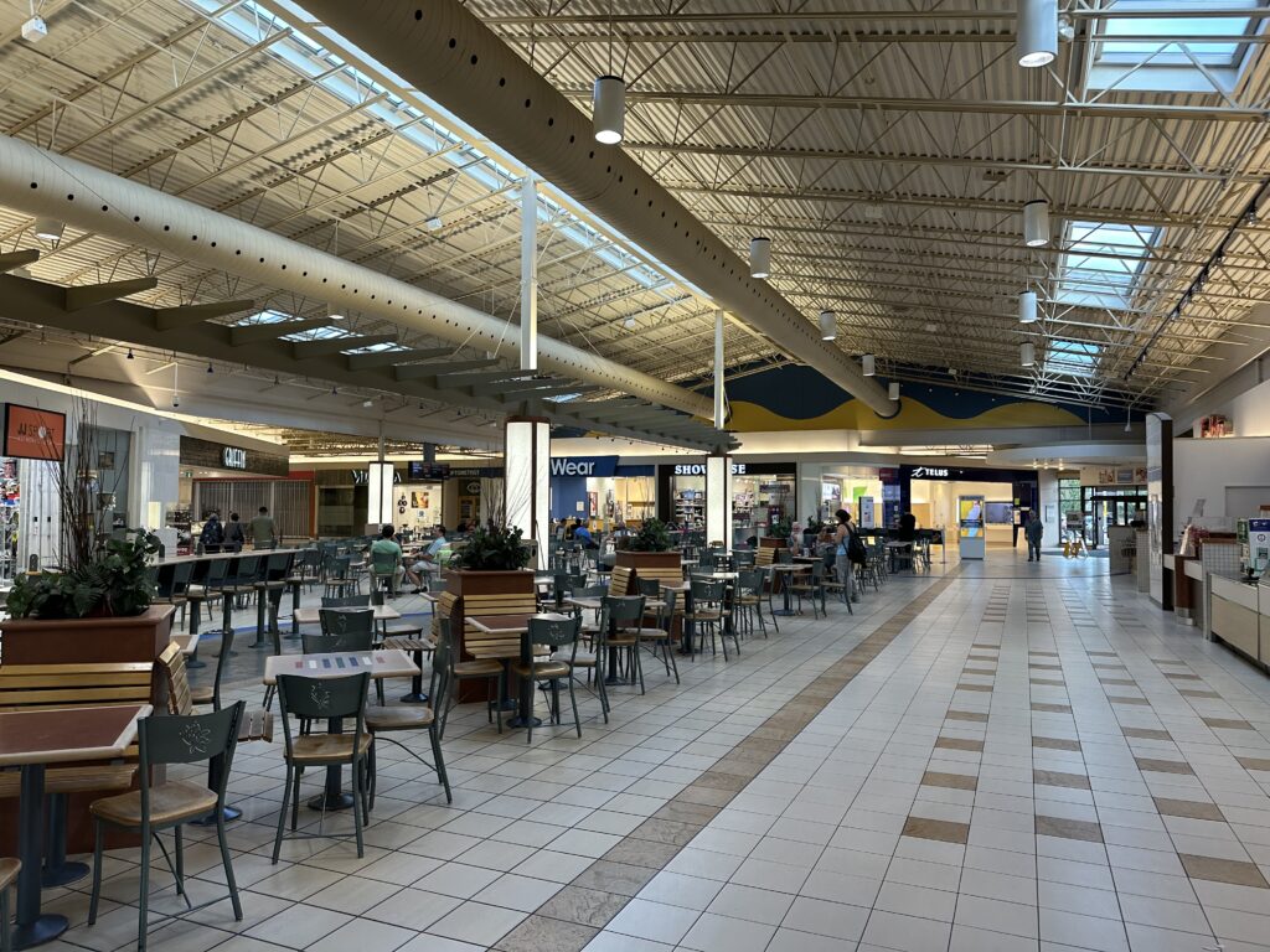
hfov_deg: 71.6
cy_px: 476
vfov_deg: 56.8
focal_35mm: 24
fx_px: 881
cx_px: 635
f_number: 1.78
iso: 160
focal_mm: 6.86
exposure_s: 1/120
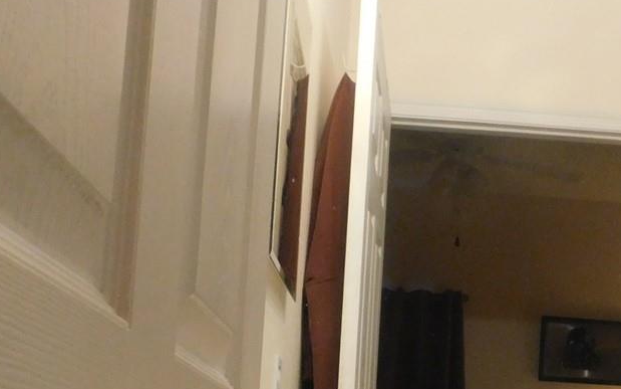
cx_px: 491
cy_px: 412
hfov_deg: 31.7
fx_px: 1066
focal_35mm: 63
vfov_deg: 19.9
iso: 400
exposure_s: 1/30
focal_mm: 4
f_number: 3
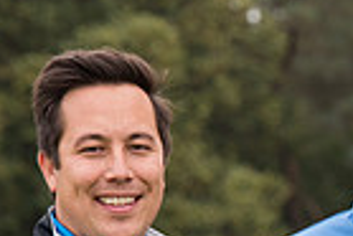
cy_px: 412
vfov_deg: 1.8
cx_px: 625
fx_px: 7381
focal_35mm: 752
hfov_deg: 2.7
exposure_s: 1/250
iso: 800
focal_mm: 180
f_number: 8
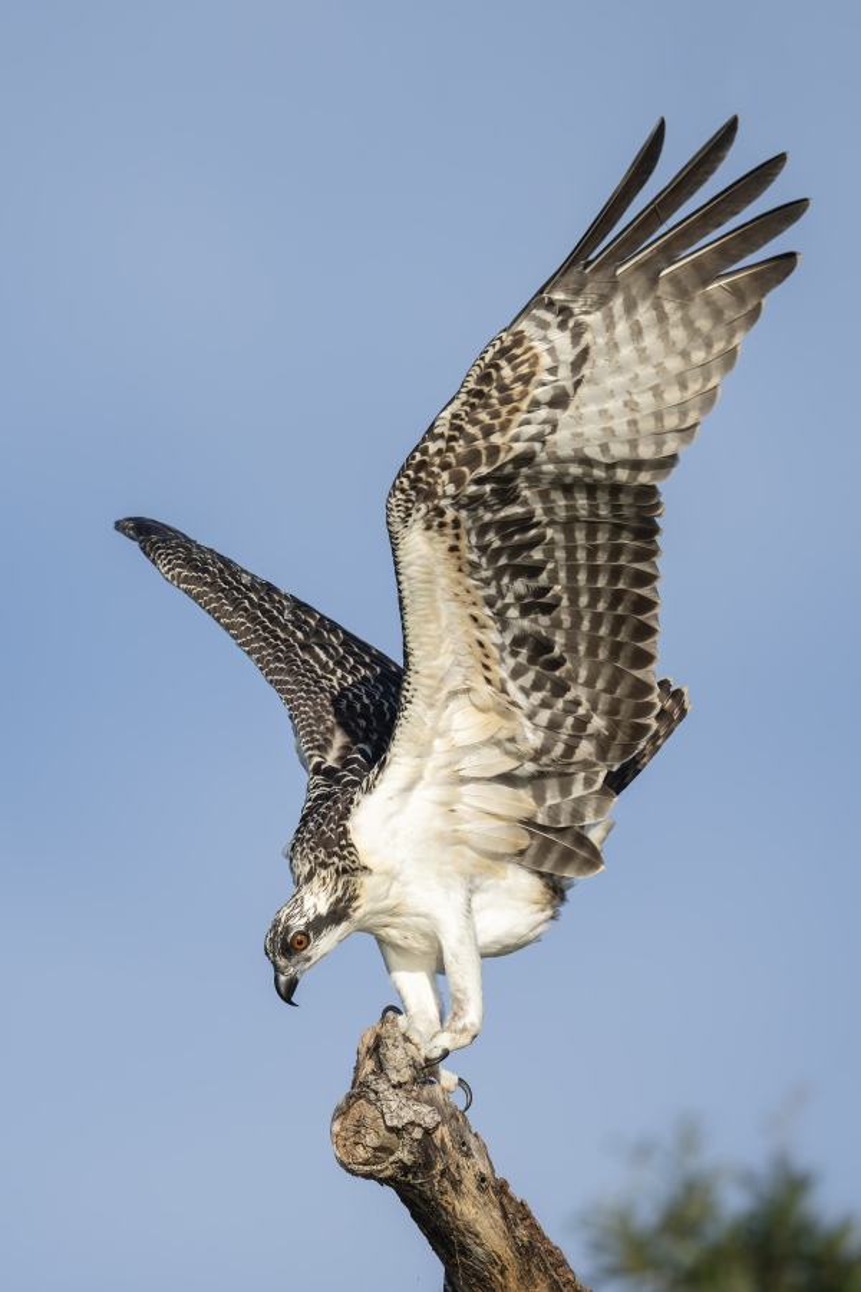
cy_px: 646
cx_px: 430
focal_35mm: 840
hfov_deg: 1.6
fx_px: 30133
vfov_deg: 2.5
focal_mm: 840
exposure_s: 1/4000
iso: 800
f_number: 5.6
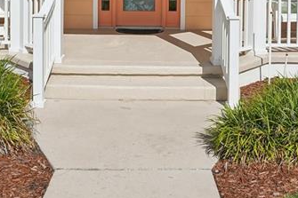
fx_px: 430
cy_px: -35
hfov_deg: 38.2
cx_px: 133
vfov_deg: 23.8
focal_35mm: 52
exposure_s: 1/80
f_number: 20
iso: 100
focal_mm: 17
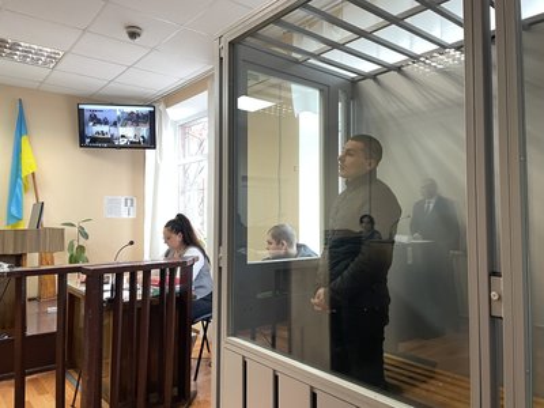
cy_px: 204
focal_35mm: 26
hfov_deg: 67.3
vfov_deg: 53.1
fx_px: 409
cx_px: 272
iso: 64
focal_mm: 4.2
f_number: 1.6
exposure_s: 1/50
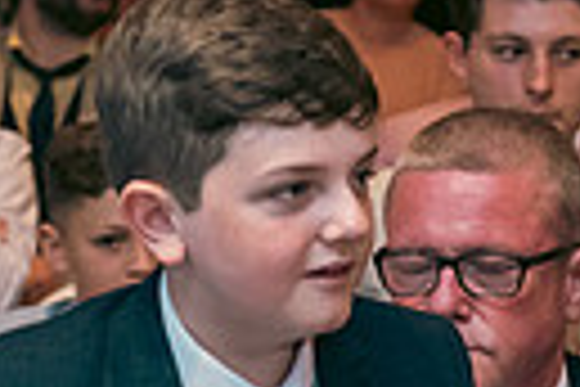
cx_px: 351
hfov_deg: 10.4
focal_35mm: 198
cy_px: 650
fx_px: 3190
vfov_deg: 6.8
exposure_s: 1/160
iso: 800
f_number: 3.5
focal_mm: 44
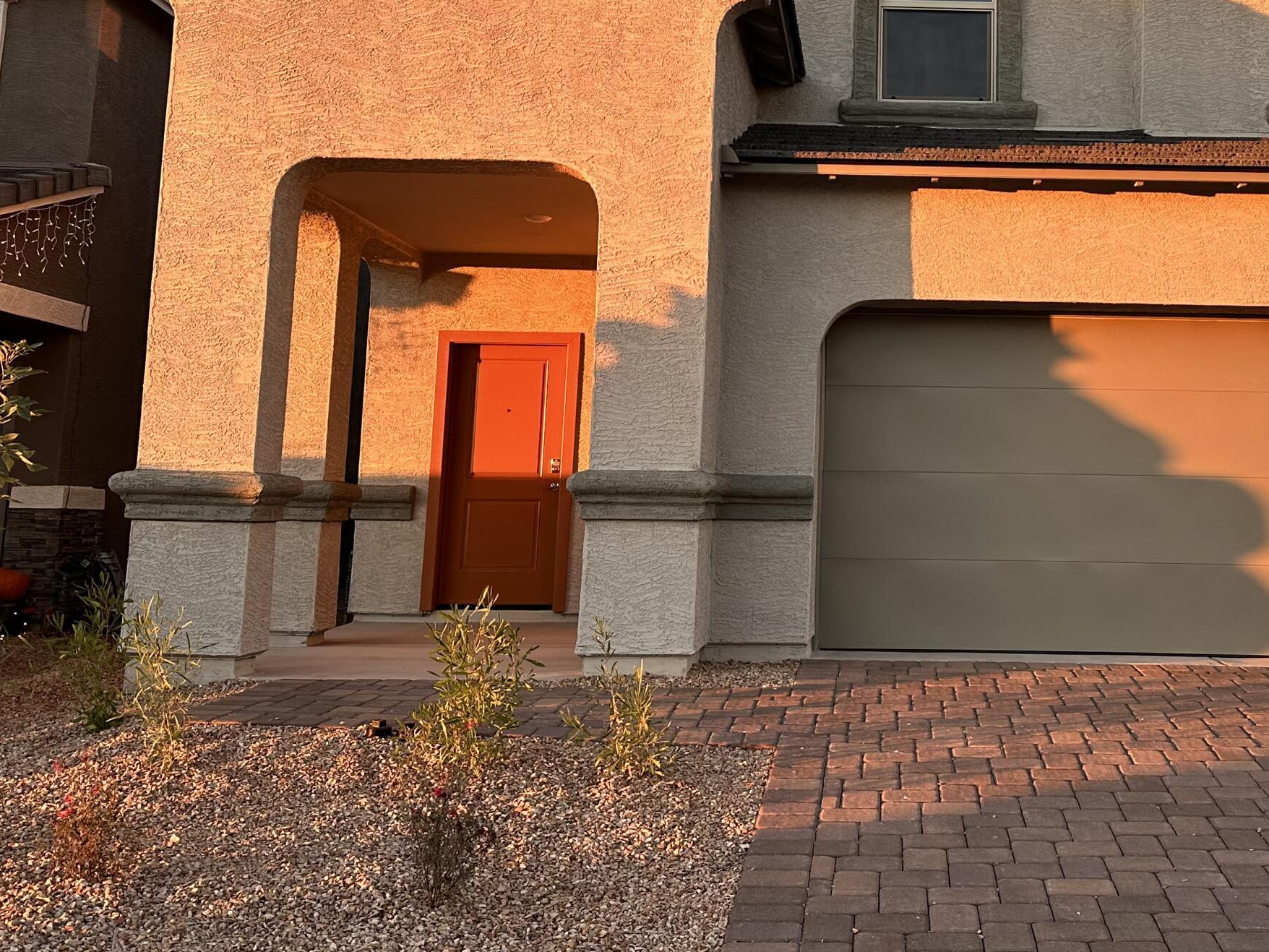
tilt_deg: +8.0
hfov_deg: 44.6
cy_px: 292
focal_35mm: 41
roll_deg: -0.9
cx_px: 914
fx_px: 1503
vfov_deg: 34.7
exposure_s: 1/264
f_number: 1.78
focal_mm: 6.86
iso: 80
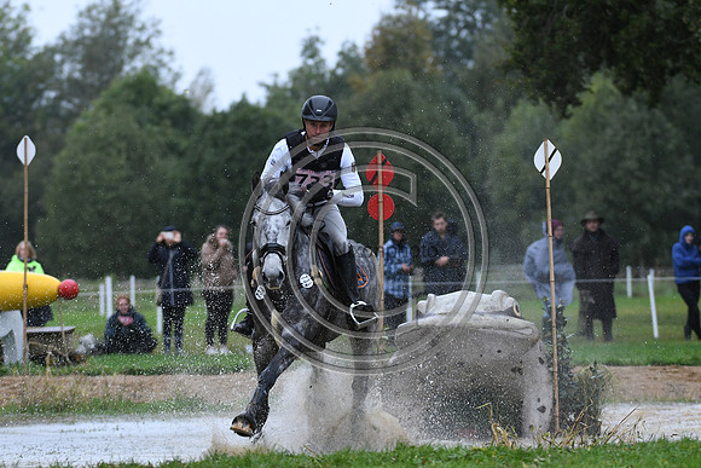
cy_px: 234
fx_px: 5843
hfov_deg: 6.9
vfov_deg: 4.6
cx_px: 350
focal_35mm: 300
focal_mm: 200
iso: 900
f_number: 4.5
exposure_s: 1/1250
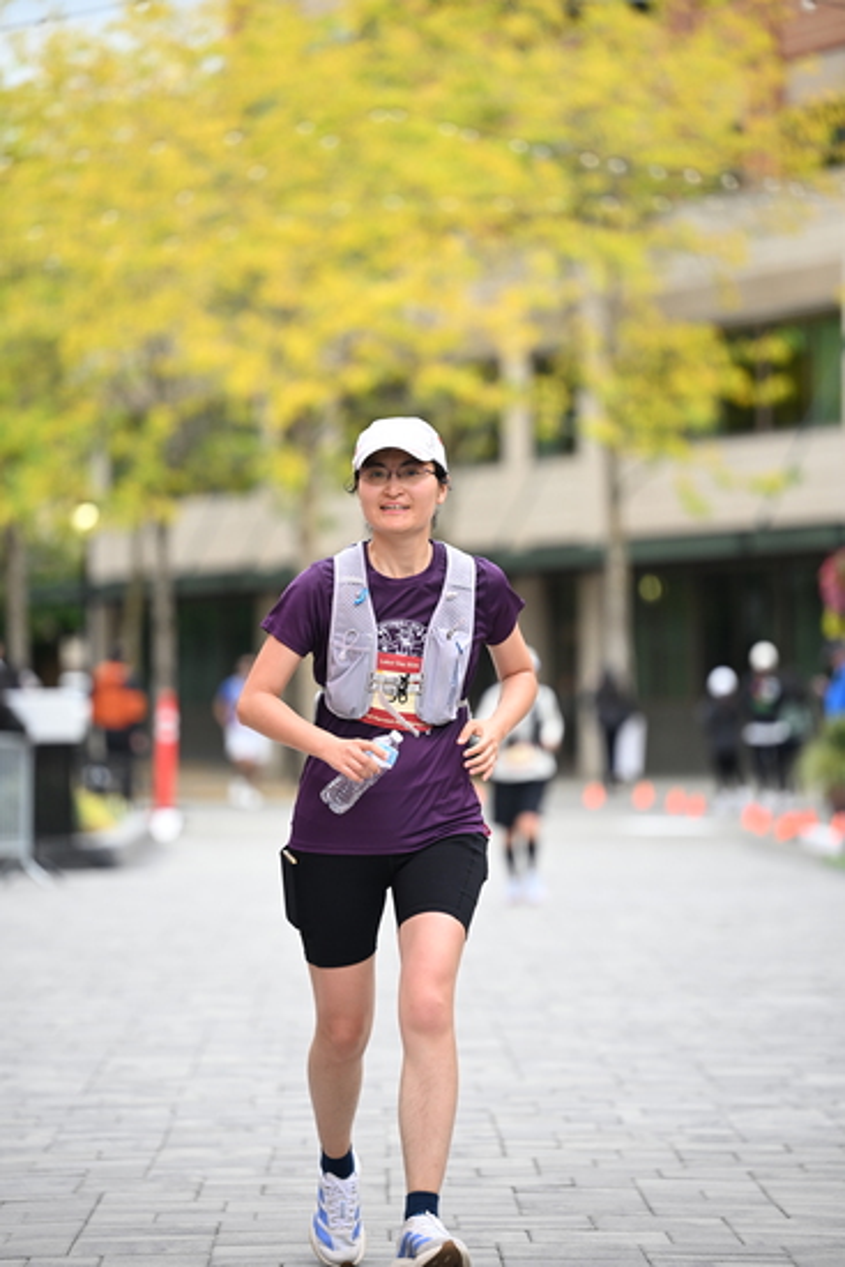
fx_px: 5629
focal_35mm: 160
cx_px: 422
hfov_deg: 8.6
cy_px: 634
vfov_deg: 12.8
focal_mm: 160
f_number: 2.8
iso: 640
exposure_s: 1/1600
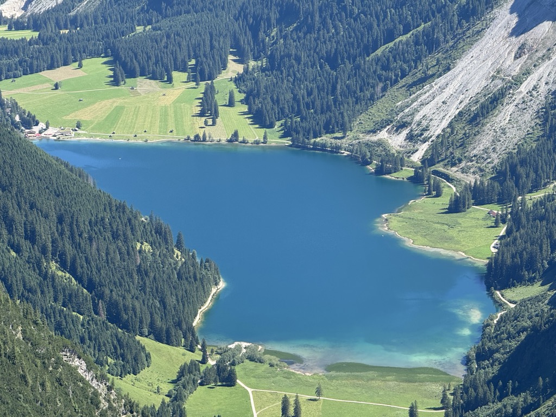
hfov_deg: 16.4
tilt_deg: -16.8
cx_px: 278
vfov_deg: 12.3
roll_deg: -0.5
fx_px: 1927
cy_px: 208
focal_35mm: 120
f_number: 2.8
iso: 50
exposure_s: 1/525
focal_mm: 15.66
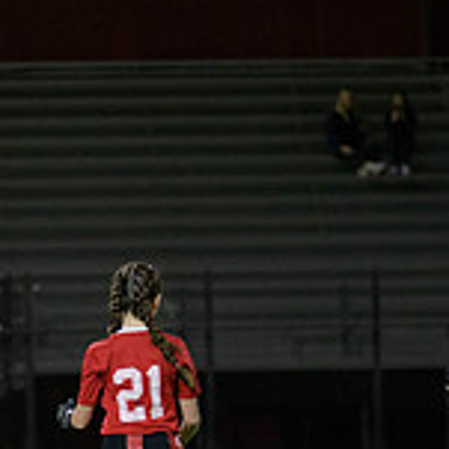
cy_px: 442
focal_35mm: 475
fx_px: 6971
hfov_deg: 3.7
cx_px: 101
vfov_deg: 3.7
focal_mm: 145
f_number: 2.8
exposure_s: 1/640
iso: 2500
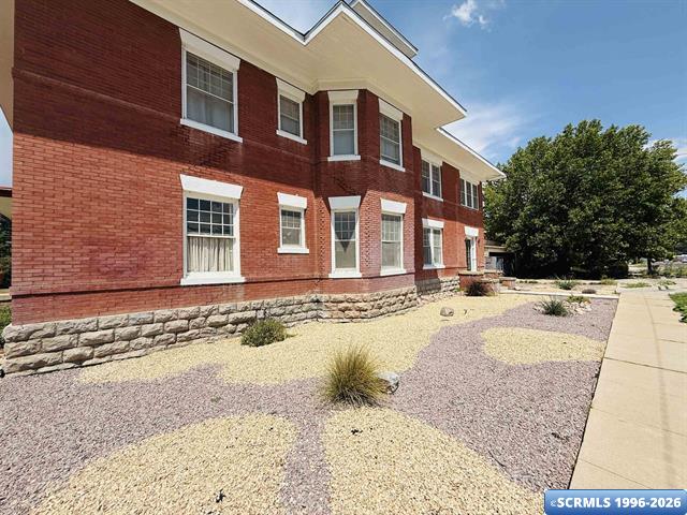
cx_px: 344
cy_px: 258
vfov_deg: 85.7
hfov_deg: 102.1
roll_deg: +1.4
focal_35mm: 14
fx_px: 278
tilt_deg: +1.1
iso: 50
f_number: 2.2
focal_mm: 2.22
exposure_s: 1/3460
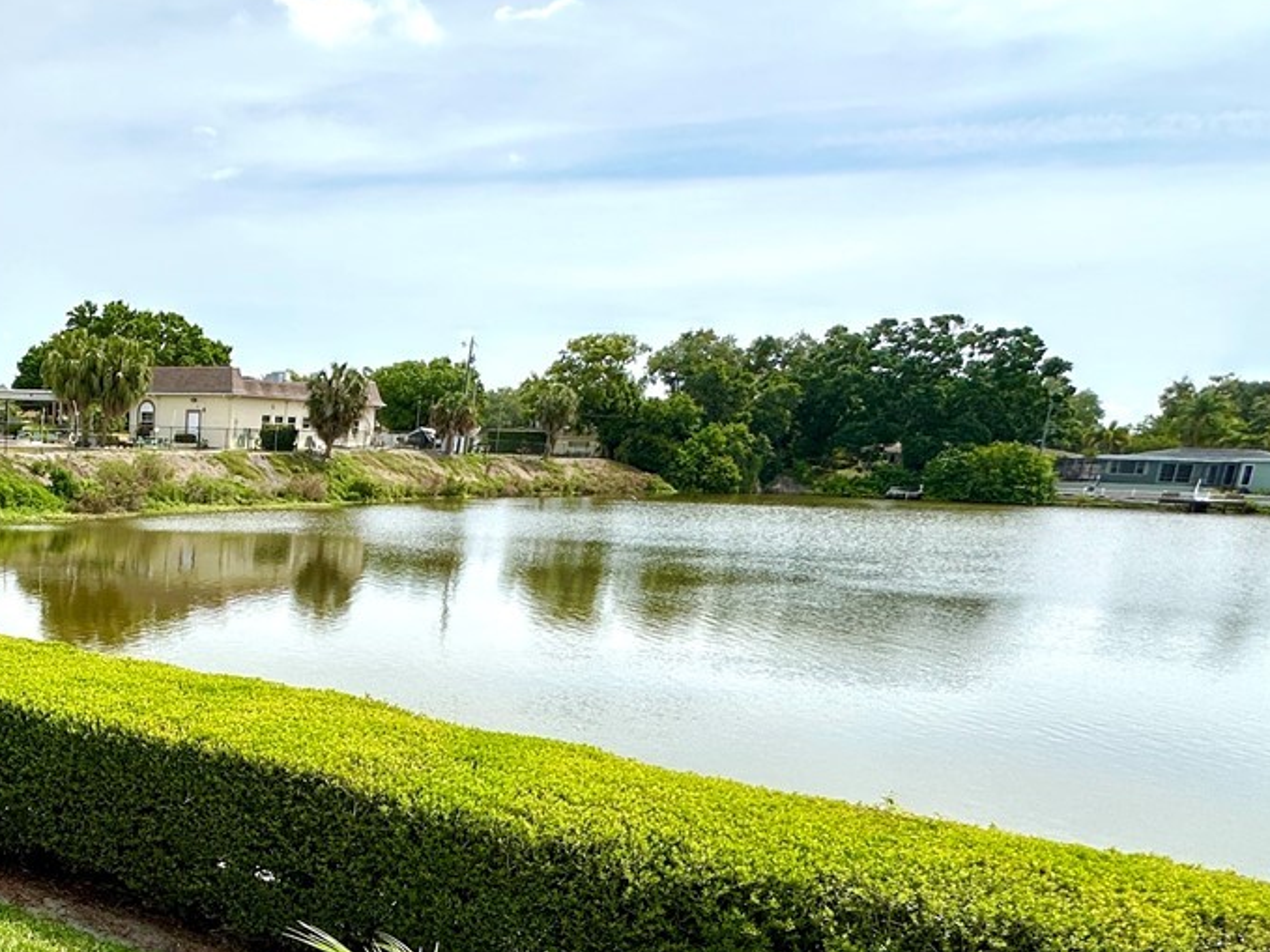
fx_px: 1210
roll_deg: -1.2
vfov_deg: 41.2
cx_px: 94
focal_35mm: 33
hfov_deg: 48.6
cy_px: 754
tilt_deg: -15.1
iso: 50
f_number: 2.2
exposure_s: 1/1770
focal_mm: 2.22
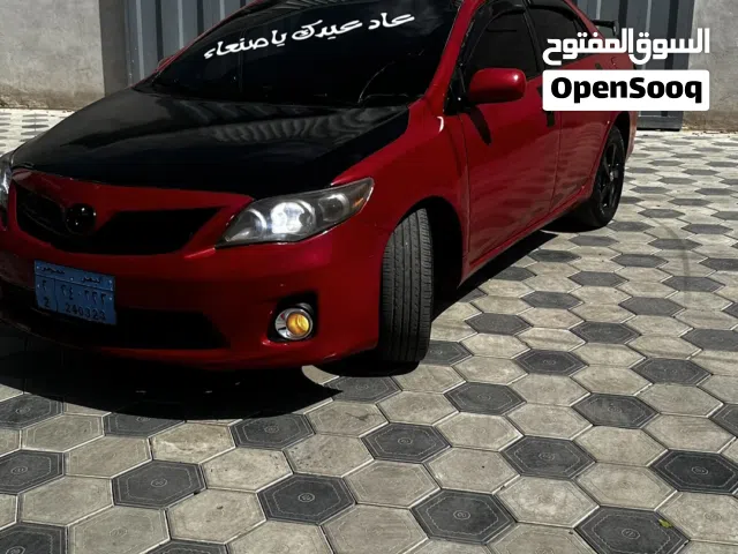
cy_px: 277
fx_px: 512
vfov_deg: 56.8
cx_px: 369
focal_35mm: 24
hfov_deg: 71.6
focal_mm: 6.86
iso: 80
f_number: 1.78
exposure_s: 1/6623
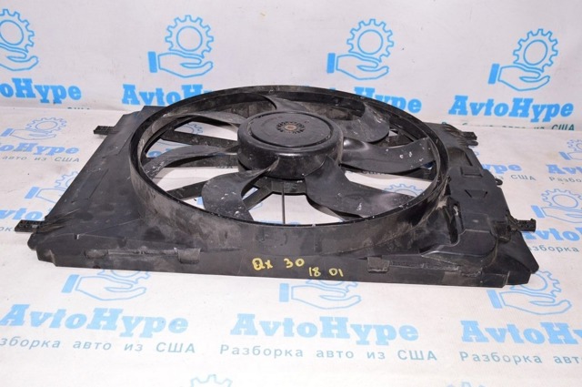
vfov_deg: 38.3
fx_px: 557
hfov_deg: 55.2
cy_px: 194
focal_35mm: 34
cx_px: 291
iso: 1600
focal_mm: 23
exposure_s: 1/160
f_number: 8
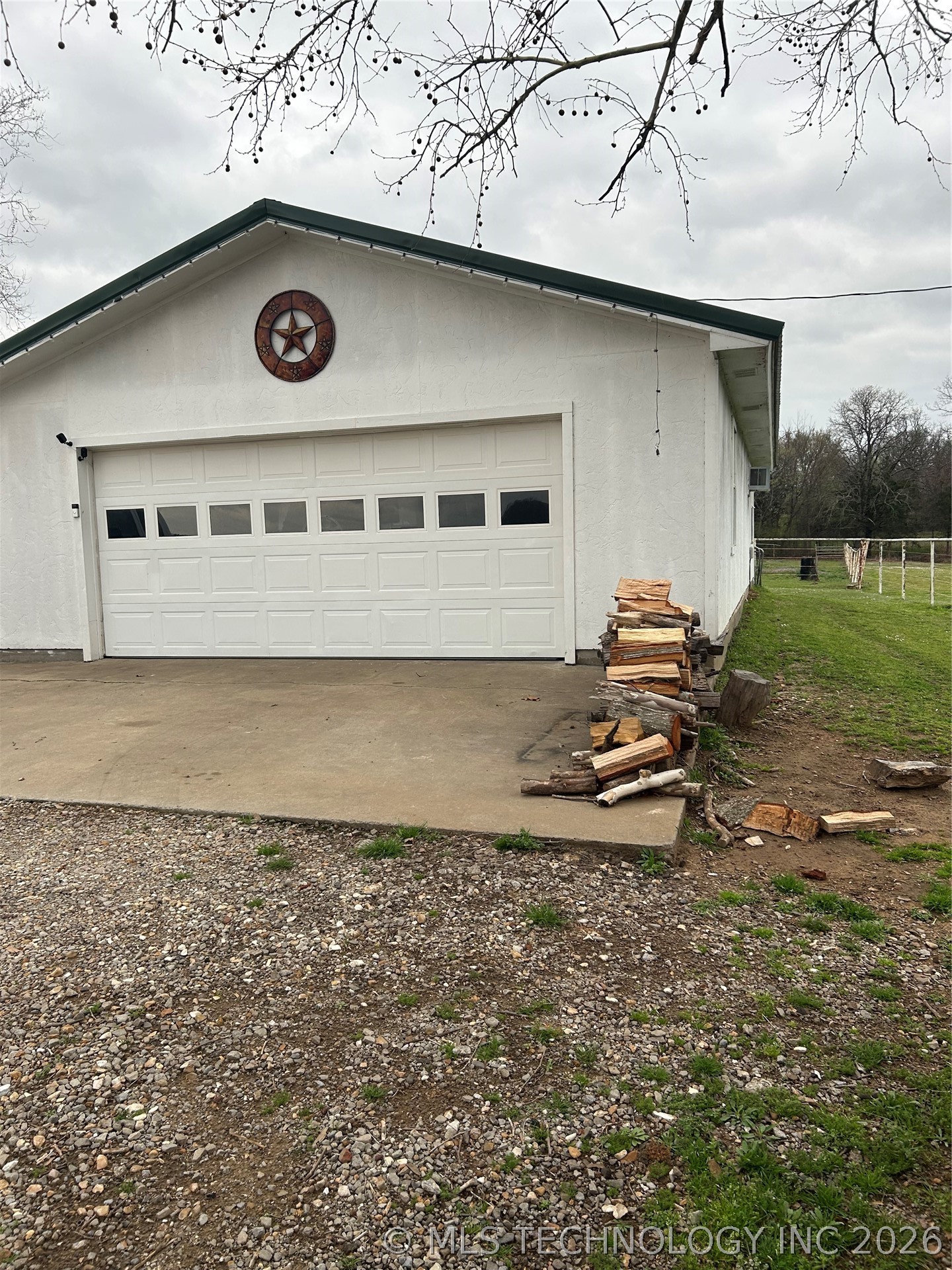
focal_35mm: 26
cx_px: 476
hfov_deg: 53.1
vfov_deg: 67.3
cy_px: 635
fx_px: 953
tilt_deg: -3.8
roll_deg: +1.5
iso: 50
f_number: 1.5
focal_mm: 5.7
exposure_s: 1/650
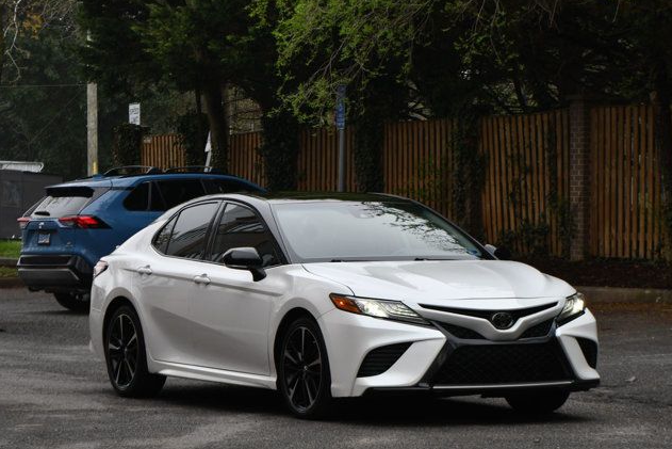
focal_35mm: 144
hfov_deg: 14.2
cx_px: 340
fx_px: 2688
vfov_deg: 9.5
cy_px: 223
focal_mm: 95
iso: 200
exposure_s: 1/250
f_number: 5.6
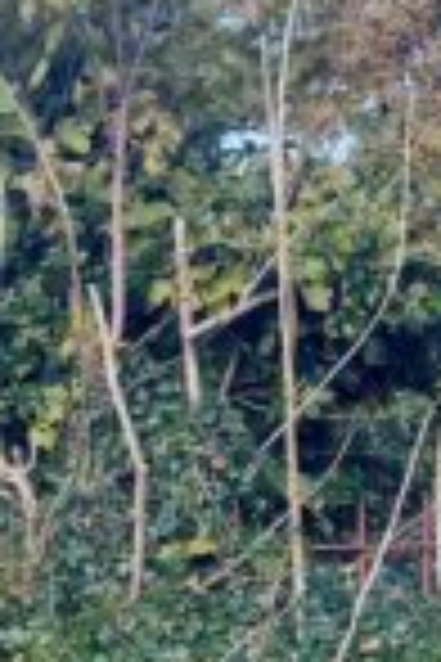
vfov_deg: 21.0
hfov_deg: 15.4
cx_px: 50
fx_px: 1617
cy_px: 858
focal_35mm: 88
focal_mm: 5.23
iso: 25
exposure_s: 1/113
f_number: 1.8
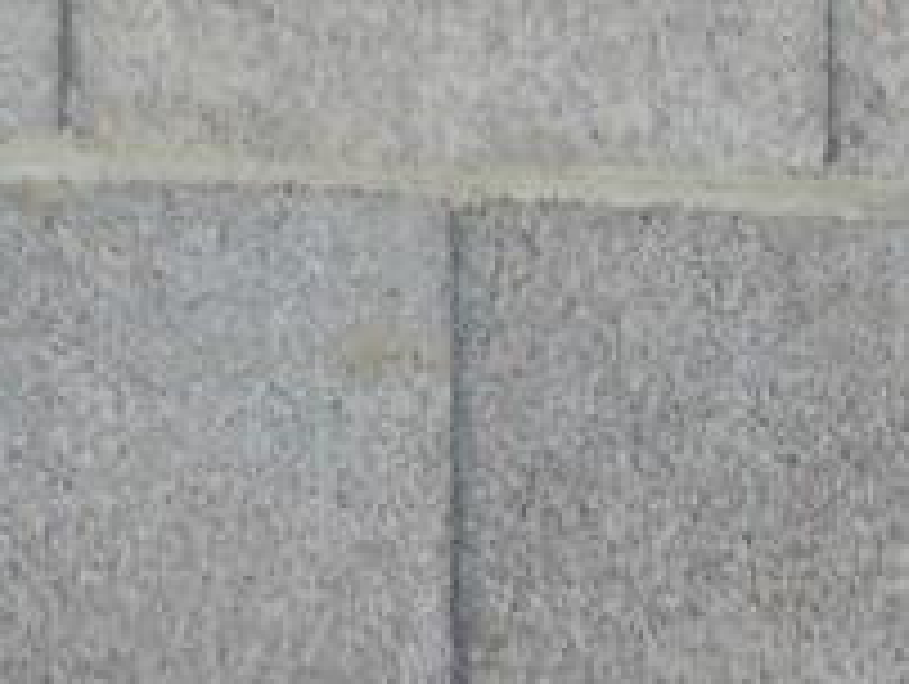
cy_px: 1548
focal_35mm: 375
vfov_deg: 3.9
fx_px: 9859
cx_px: 1894
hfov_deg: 5.2
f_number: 5.2
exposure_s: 1/100
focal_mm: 13.2
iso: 80
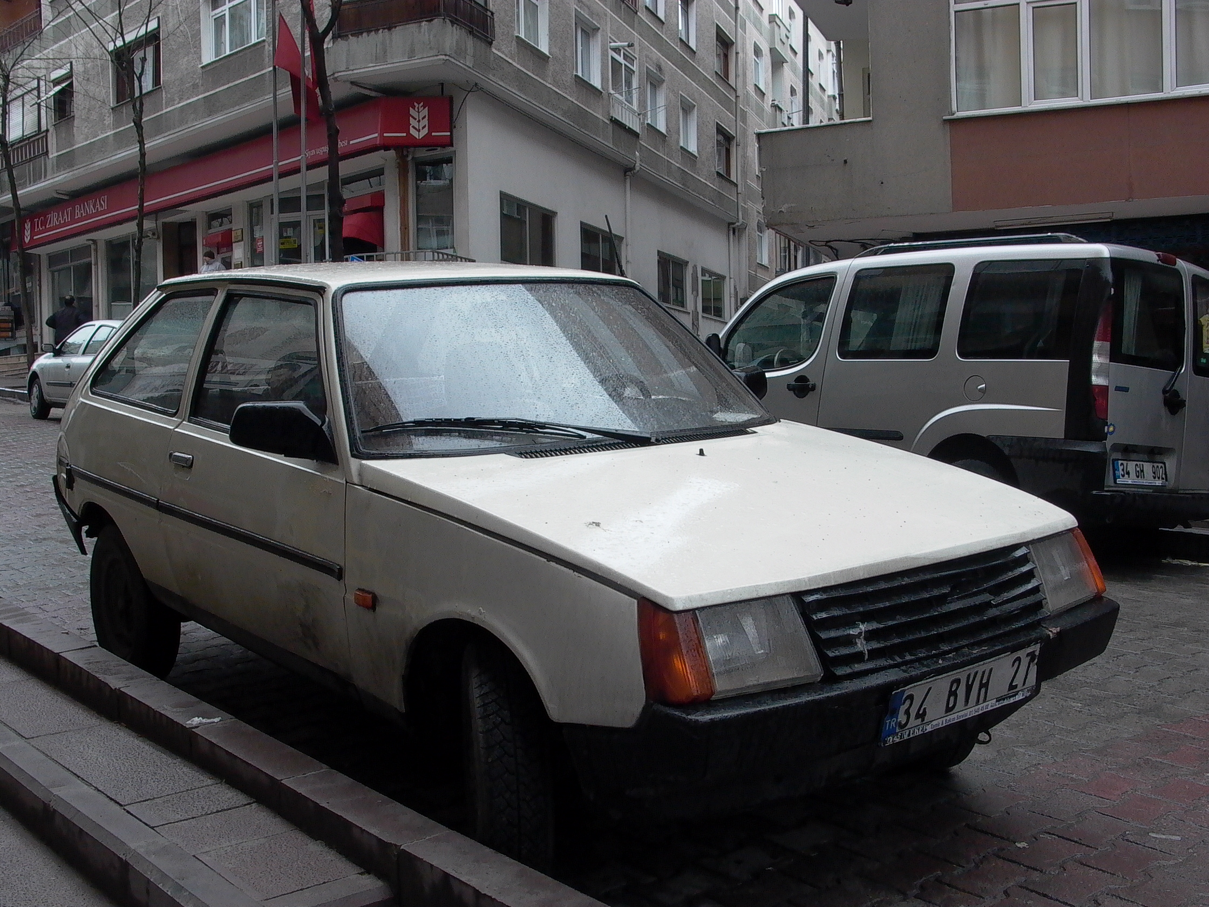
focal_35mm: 38
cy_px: 454
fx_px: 1327
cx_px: 604
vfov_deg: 37.7
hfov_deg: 49.0
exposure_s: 1/122
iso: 100
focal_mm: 8.19
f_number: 5.6
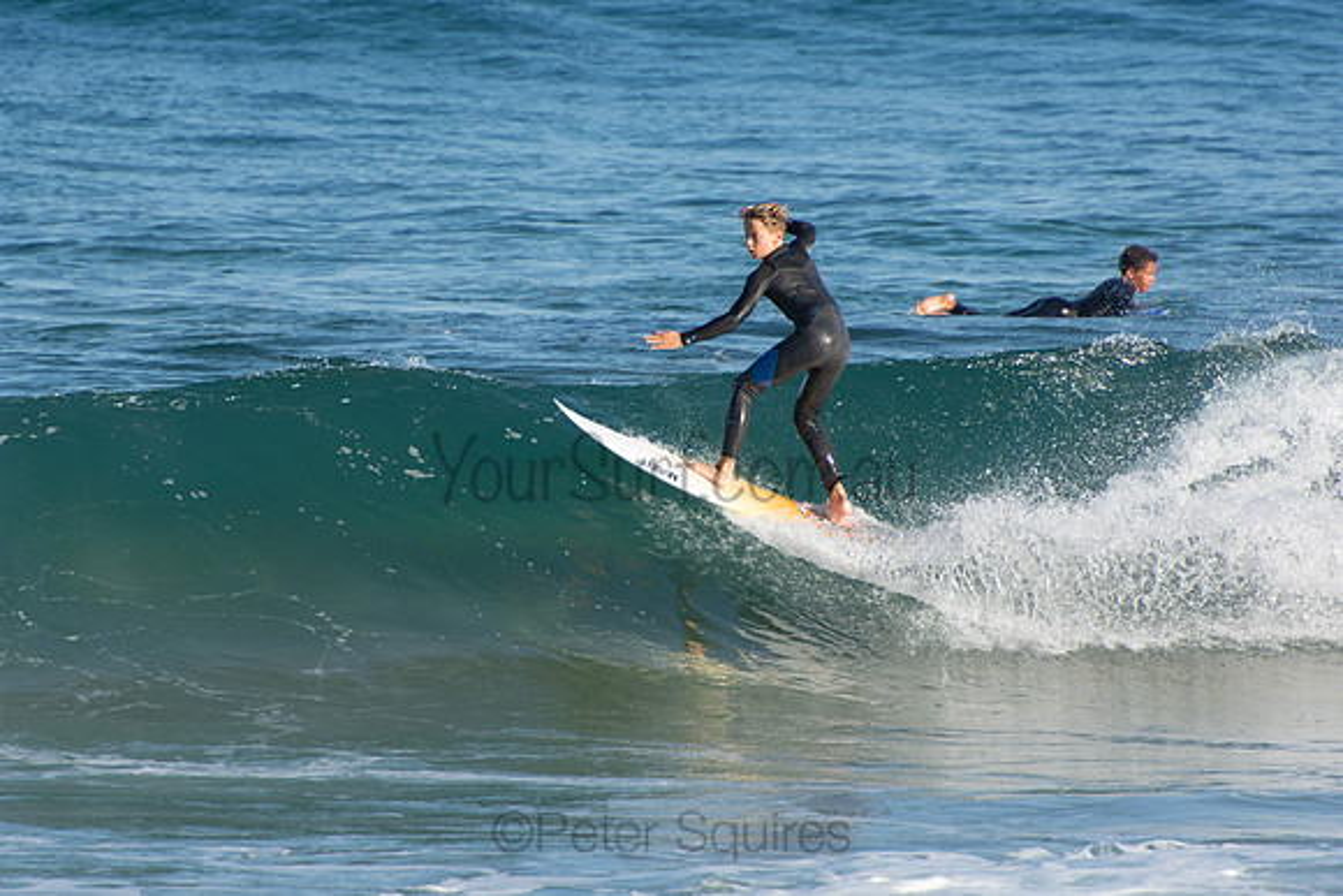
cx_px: 672
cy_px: 448
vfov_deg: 2.3
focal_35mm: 600
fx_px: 22388
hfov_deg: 3.4
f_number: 5.6
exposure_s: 1/1000
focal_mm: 400
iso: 280
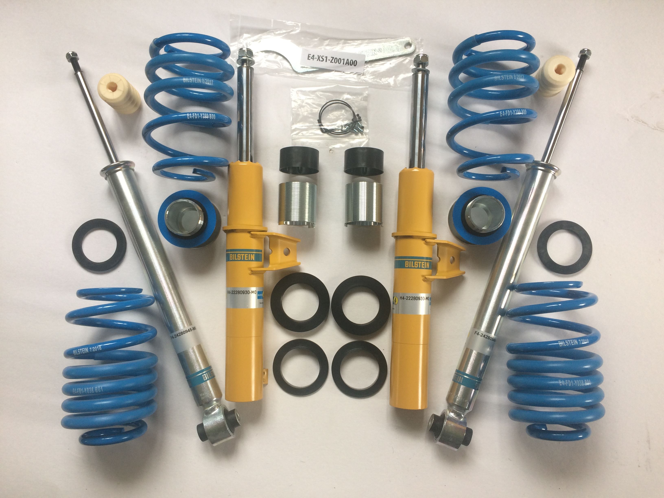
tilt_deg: -85.4
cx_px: 332
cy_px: 249
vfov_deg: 48.2
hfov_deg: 61.7
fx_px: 556
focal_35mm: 29
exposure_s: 1/50
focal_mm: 4.15
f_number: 2.2
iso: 40
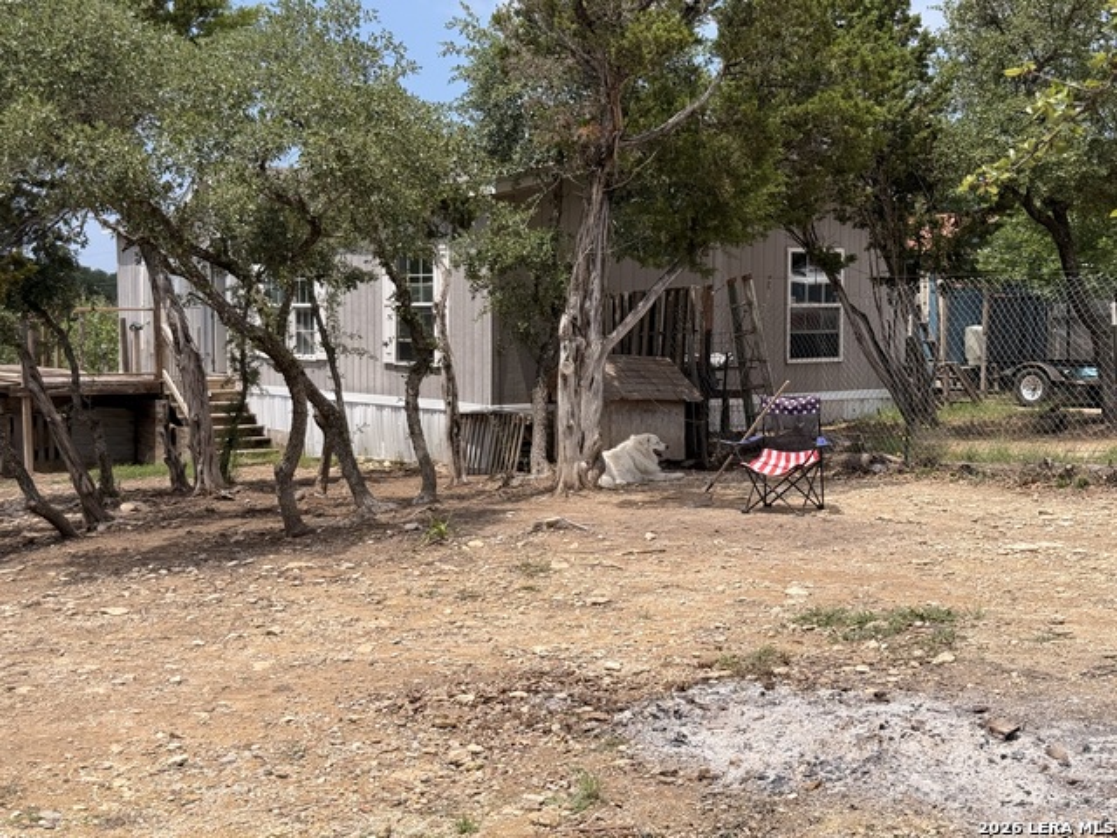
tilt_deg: -2.4
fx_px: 1549
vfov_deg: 30.3
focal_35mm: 48
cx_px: 558
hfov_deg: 39.7
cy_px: 419
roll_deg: +0.1
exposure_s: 1/4587
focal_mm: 6.76
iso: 64
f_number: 1.78
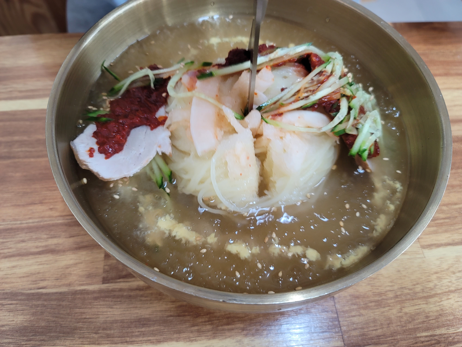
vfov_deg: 54.9
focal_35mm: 25
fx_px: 334
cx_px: 231
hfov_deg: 69.4
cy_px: 174
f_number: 1.8
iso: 200
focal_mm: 7
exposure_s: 1/60
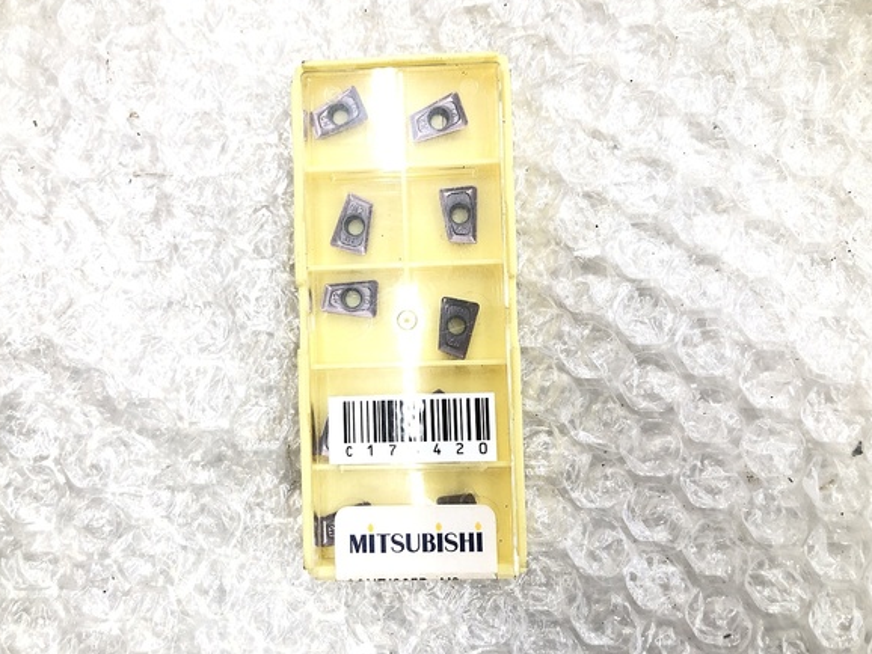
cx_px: 403
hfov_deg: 58.3
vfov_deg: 45.5
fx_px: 781
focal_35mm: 31
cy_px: 316
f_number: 1.8
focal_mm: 3.99
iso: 40
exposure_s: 1/20
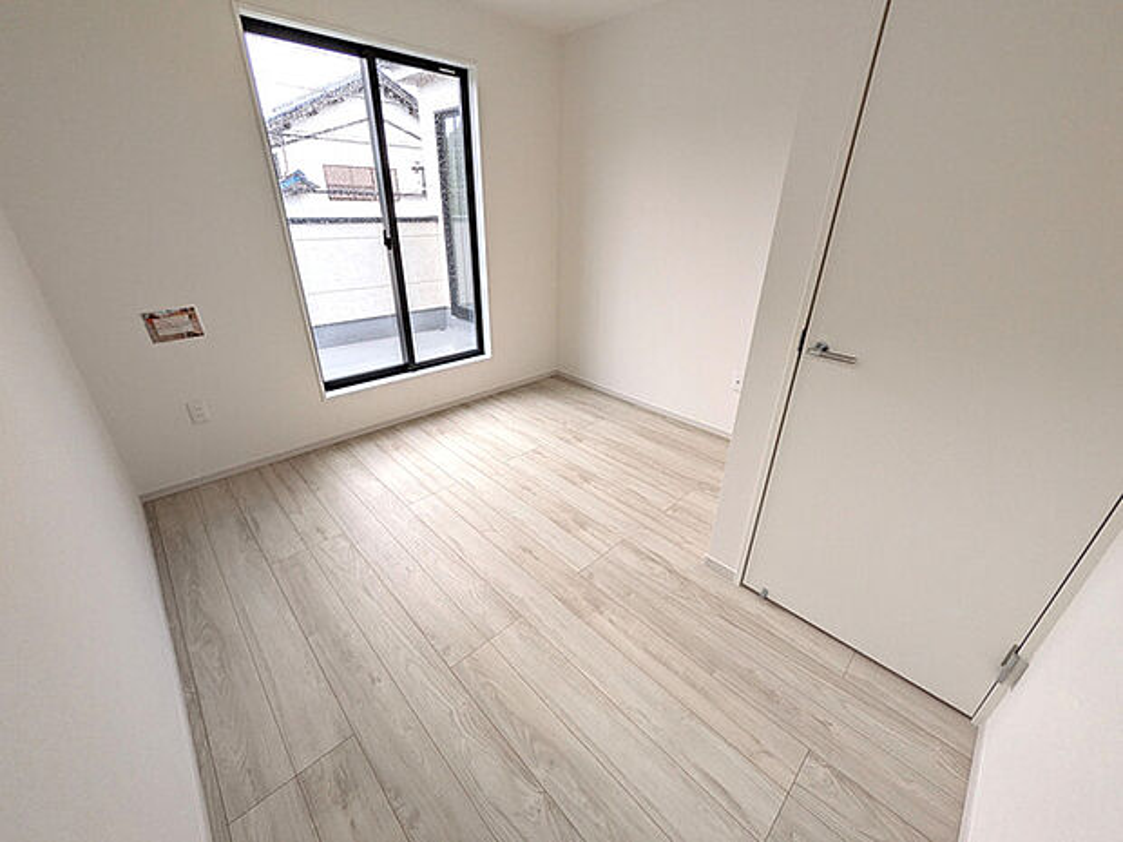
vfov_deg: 85.7
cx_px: 562
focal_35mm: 14
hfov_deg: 102.1
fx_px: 454
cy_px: 421
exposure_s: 1/60
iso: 170
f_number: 2.2
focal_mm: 1.83
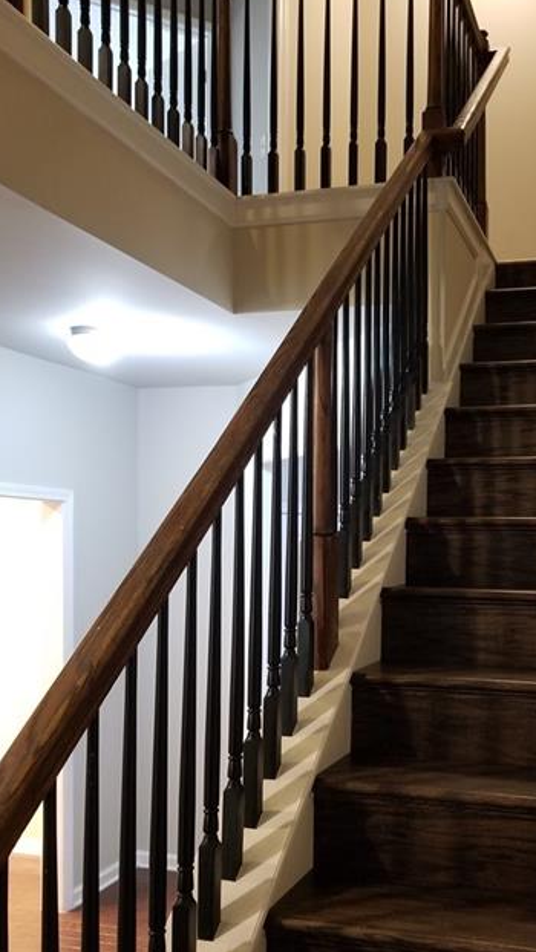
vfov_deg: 56.2
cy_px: 568
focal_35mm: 35
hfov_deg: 33.0
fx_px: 884
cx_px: 404
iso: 250
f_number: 1.7
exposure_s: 1/10
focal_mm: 4.3
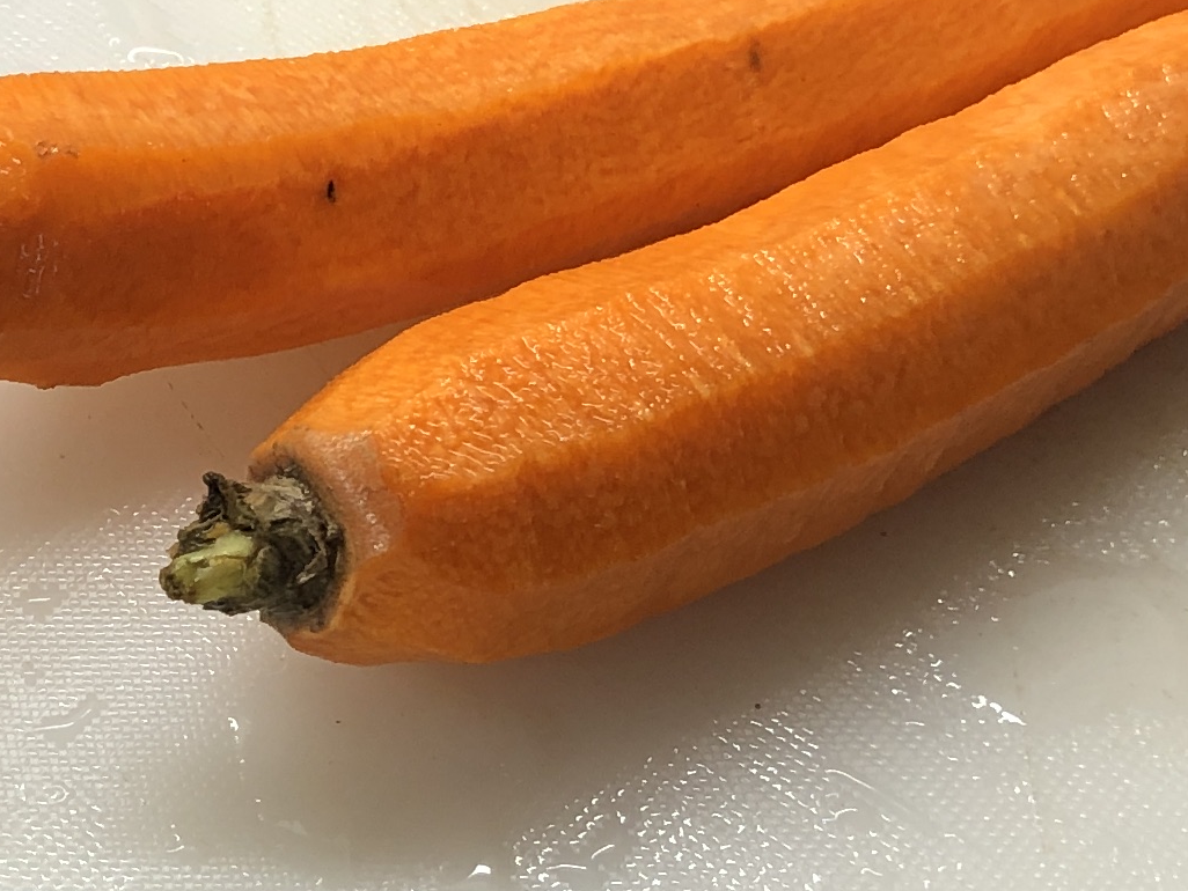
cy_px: 466
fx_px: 3776
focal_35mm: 110
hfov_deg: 17.0
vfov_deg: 13.5
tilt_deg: -49.1
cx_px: -292
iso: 25
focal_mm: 3.99
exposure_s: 1/50
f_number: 1.8
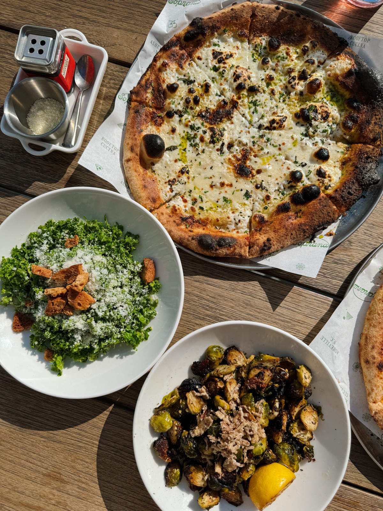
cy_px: 256
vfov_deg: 71.6
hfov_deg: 56.8
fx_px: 354
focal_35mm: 24
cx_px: 192
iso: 80
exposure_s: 1/9000
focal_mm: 6.76
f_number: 1.8
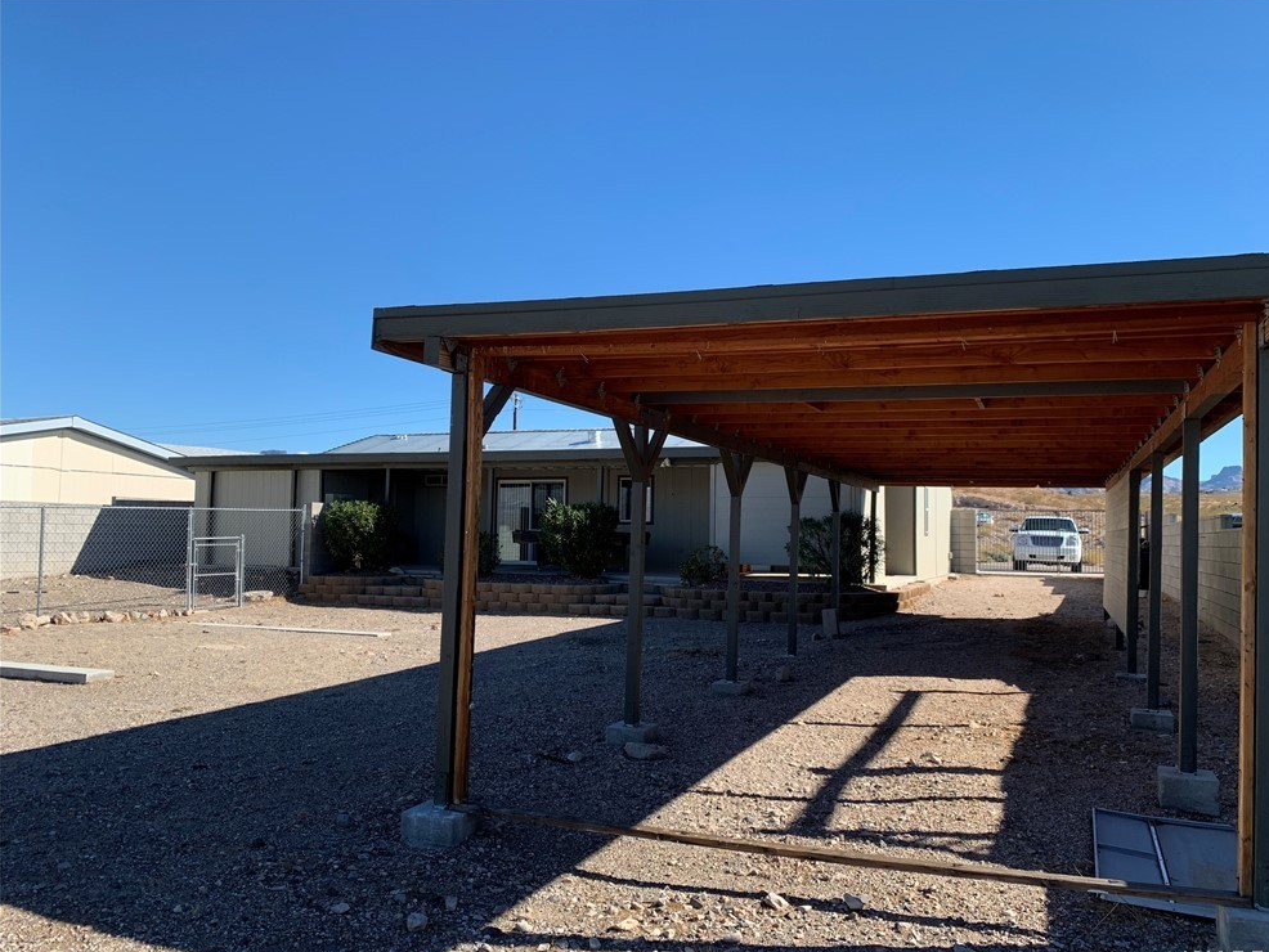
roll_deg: -0.7
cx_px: 658
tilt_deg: +4.0
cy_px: 489
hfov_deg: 65.3
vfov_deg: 51.4
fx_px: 990
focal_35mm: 27
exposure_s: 1/1447
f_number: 1.8
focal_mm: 4.25
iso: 25
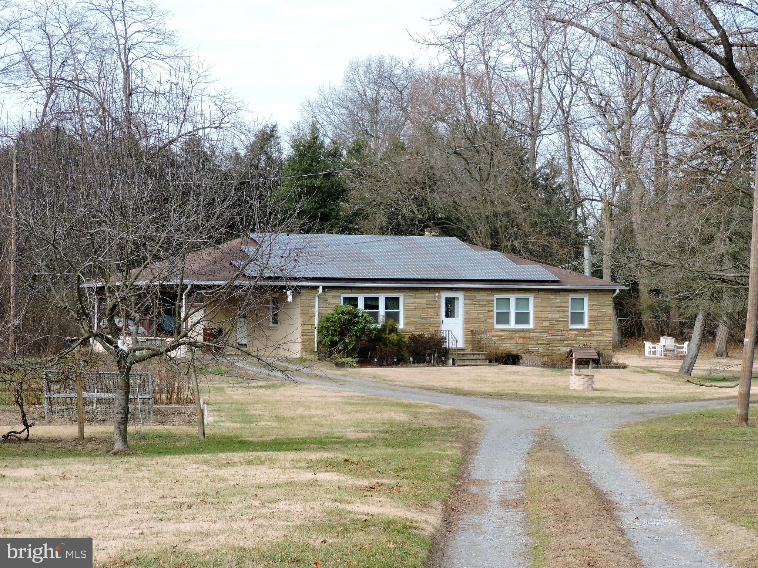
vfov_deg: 14.8
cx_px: 379
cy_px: 284
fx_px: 2190
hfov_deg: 19.6
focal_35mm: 100
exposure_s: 1/200
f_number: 4.1
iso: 100
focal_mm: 17.8
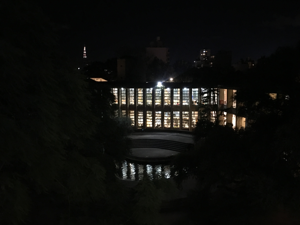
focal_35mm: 31
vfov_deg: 45.4
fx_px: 269
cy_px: 107
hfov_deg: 58.4
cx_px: 150
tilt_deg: -6.1
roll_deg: -0.3
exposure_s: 1/17
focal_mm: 4.15
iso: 500
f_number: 2.2
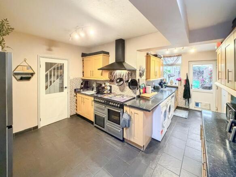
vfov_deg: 85.7
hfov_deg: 102.1
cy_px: 88
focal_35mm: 14
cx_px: 118
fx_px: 95
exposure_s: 1/35
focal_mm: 2.22
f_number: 2.2
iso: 1000
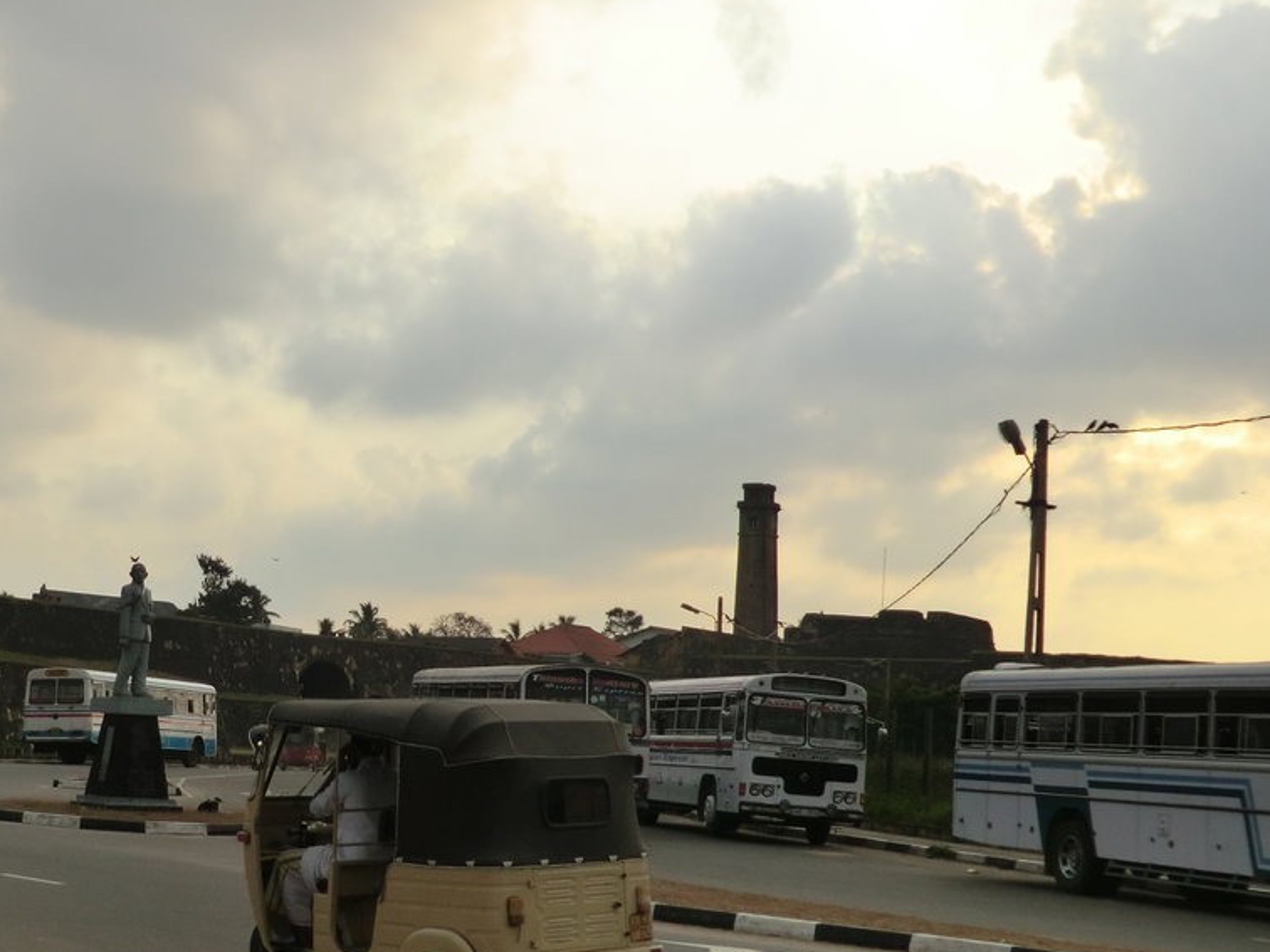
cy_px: 574
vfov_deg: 27.0
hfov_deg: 34.7
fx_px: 1981
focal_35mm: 54
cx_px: 304
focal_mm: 6.1
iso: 80
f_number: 3.6
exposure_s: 1/640
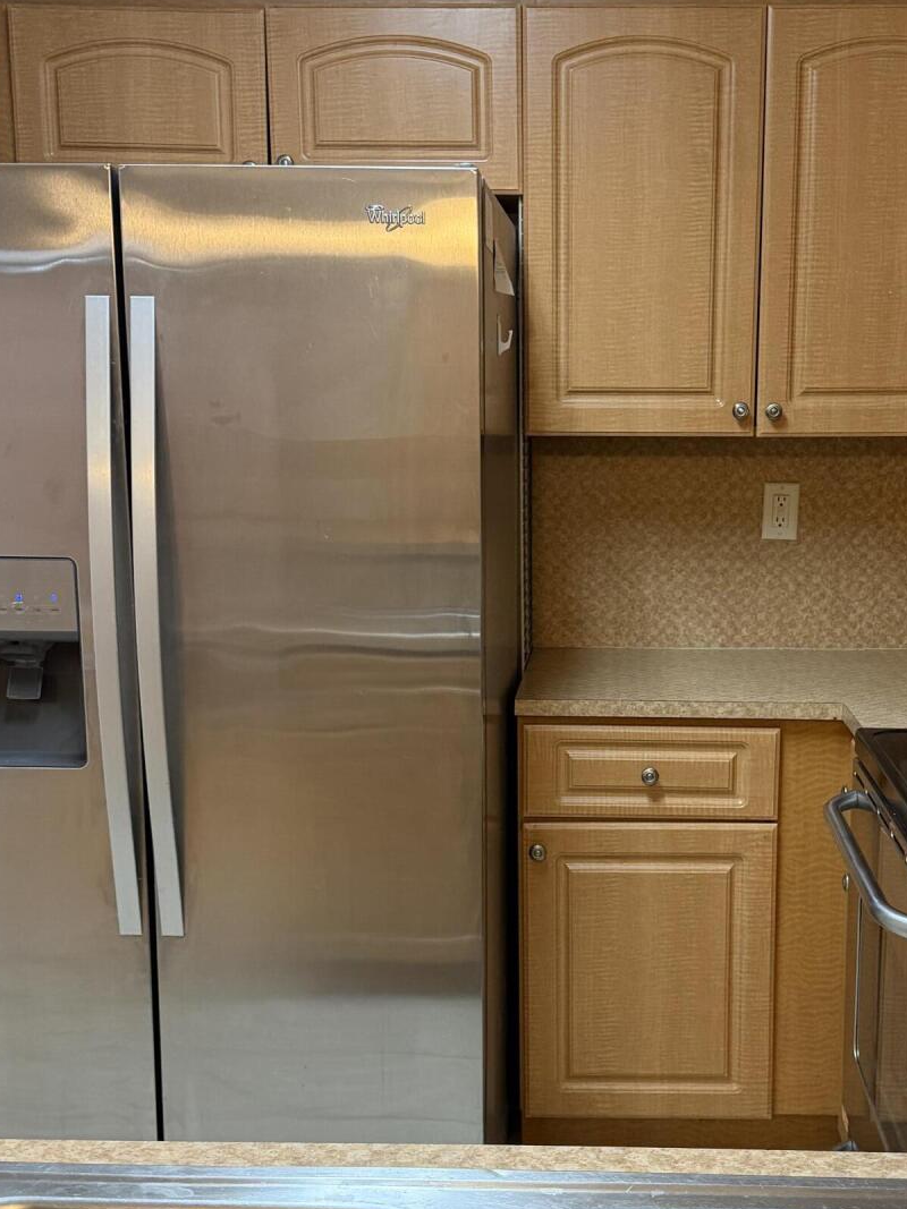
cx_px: 603
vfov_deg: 41.9
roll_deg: +0.5
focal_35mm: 45
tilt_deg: -11.8
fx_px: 1572
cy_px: 715
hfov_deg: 31.9
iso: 400
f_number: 1.78
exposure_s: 1/60
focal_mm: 6.76
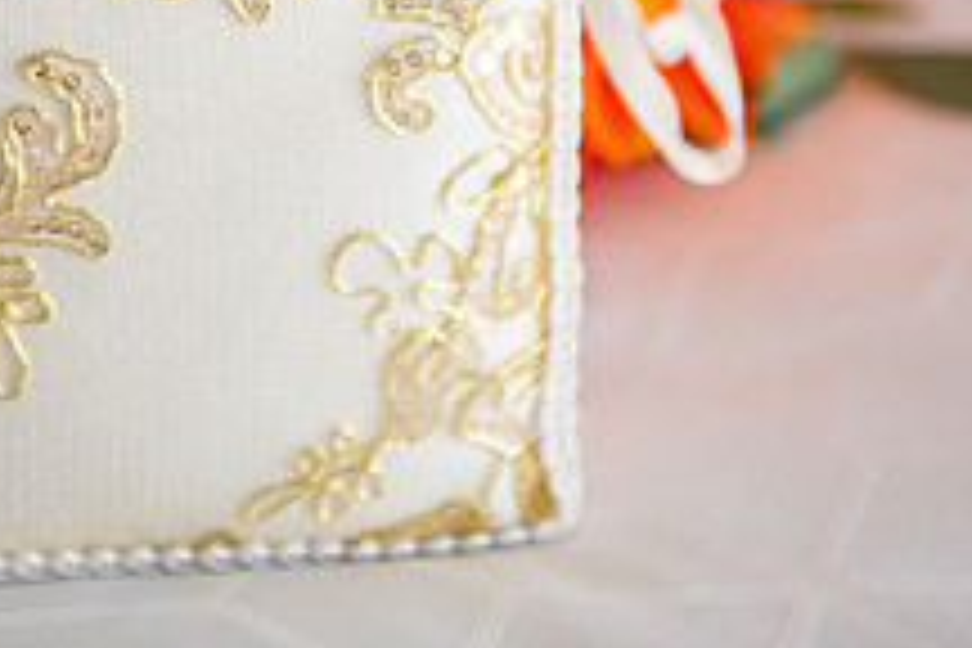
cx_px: 153
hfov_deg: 12.7
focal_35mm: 161
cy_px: -205
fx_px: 4347
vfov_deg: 8.4
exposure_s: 1/320
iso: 500
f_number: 2.8
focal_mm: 60
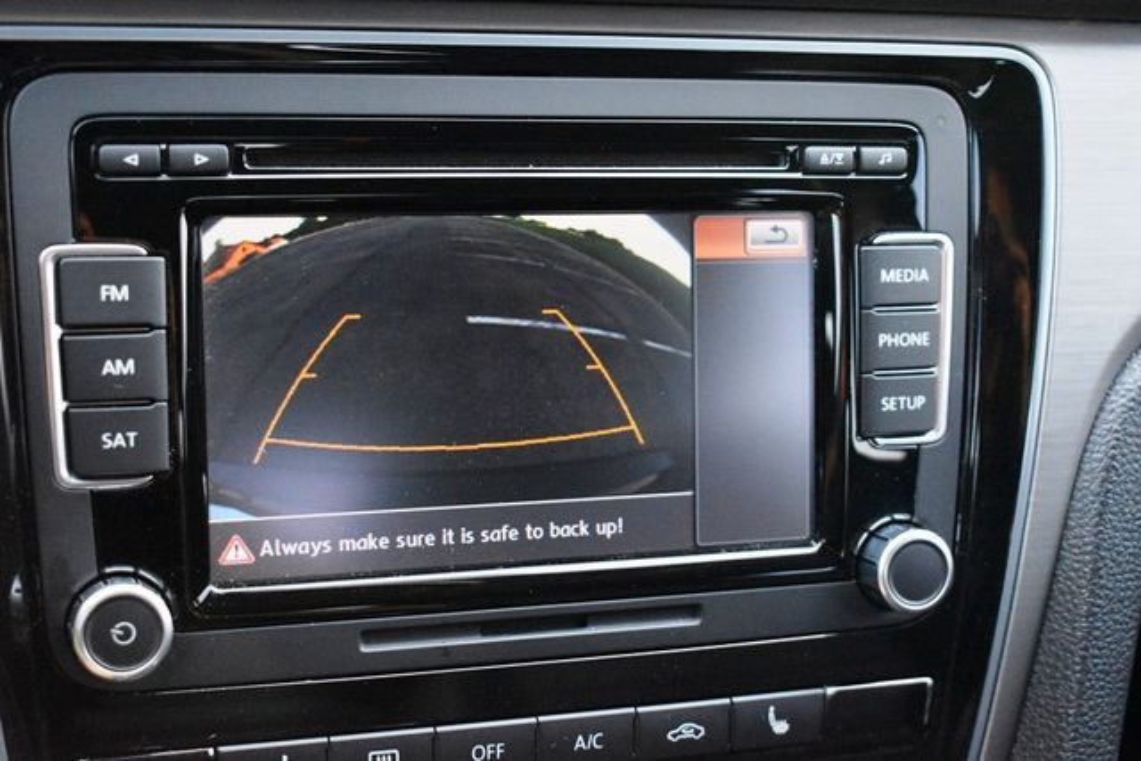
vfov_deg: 22.6
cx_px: 570
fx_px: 1902
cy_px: 380
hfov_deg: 33.4
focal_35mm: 60
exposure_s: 1/125
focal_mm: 40
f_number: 5
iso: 5600
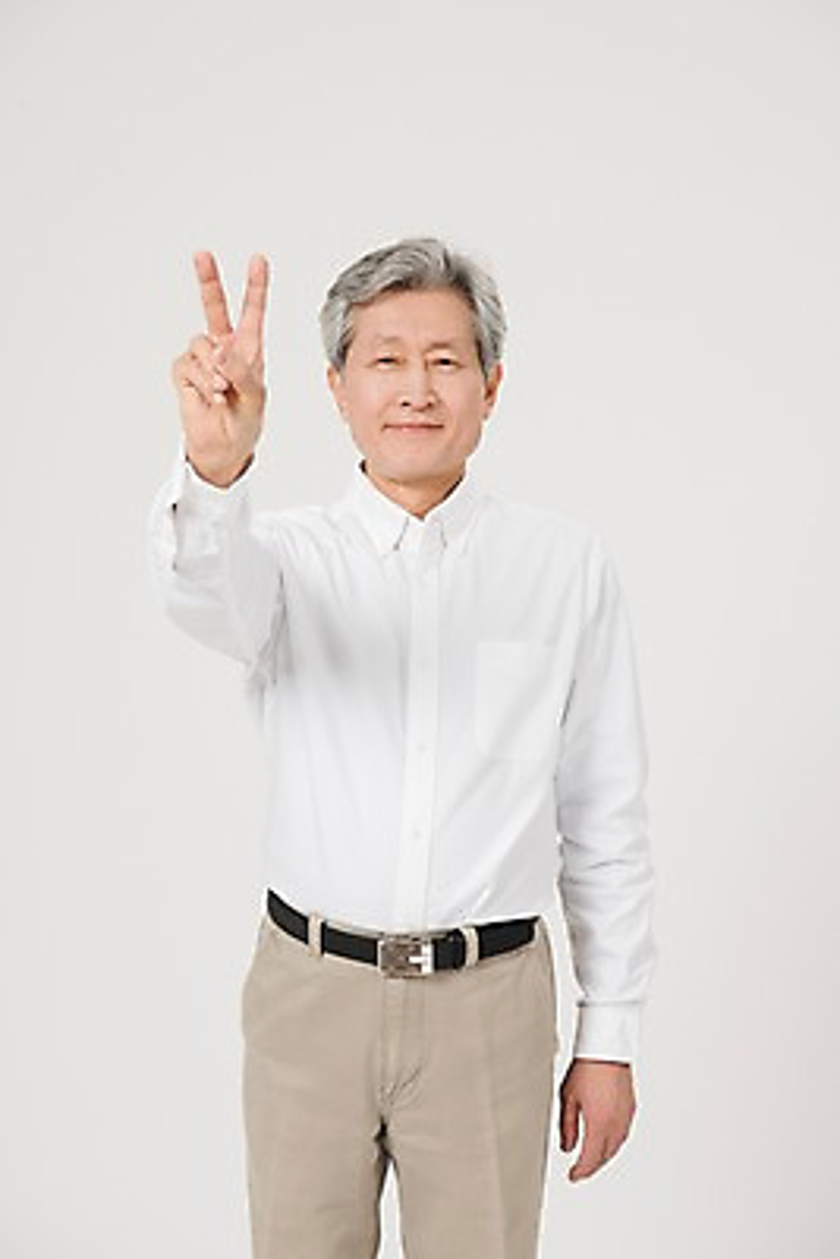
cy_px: 630
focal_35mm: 70
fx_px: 2448
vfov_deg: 28.8
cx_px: 420
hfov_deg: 19.5
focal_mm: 70
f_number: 11
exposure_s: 1/125
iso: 100
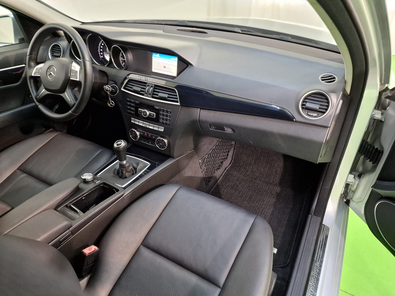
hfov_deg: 73.9
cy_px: 148
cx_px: 198
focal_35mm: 23
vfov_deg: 58.9
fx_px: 262
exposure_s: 1/33
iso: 500
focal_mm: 6.4
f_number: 1.8
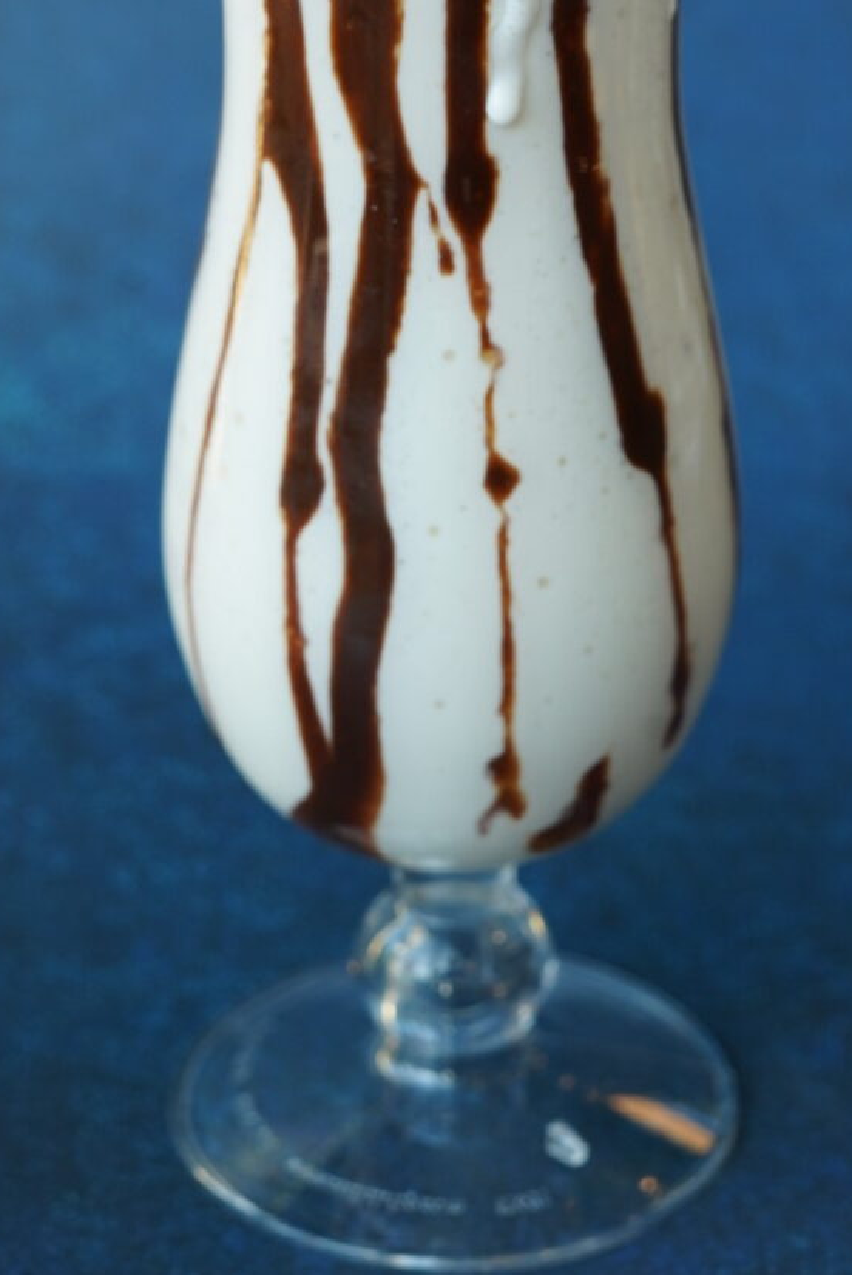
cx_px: 517
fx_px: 3048
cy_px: 206
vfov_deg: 23.2
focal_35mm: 86
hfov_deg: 15.9
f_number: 5.6
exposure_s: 1/30
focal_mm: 50
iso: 320
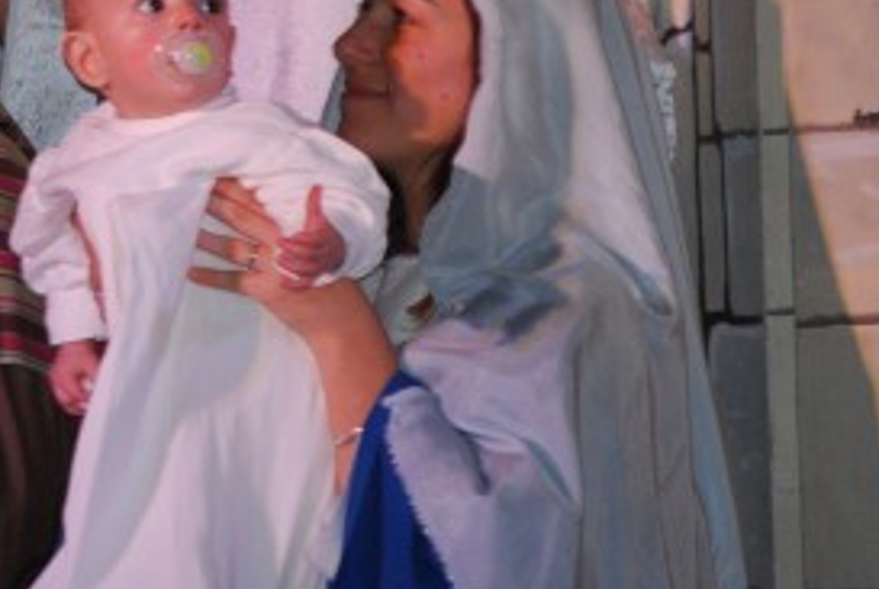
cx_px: 119
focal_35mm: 509
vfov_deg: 2.7
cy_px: -50
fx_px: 12452
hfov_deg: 4.0
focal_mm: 145
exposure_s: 1/100
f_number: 5.3
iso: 800
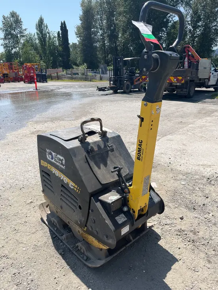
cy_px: 145
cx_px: 109
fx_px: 218
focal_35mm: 26
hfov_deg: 53.1
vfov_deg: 67.3
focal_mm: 5.1
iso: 50
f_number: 1.6
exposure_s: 1/3215
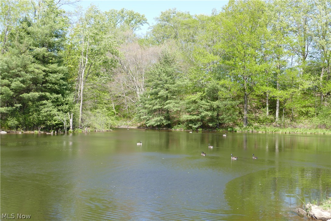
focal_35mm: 45
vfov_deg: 29.9
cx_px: 166
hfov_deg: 43.6
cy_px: 110
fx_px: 414
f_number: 3.2
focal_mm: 16.24
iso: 125
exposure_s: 1/400
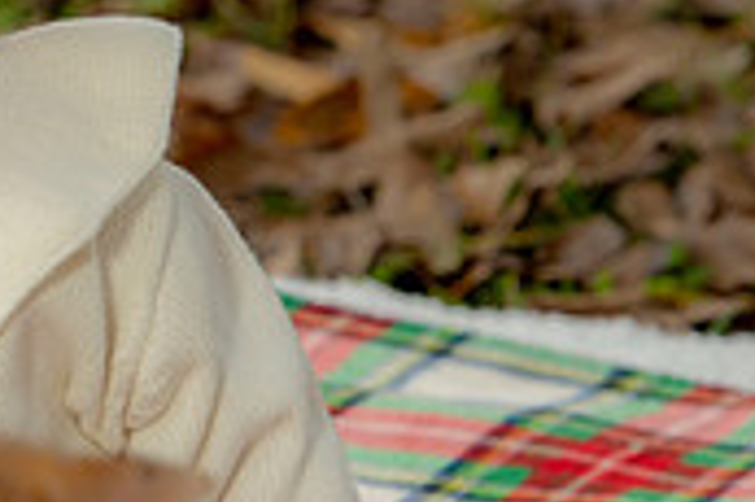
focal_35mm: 469
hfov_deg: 4.4
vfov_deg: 2.9
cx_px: -87
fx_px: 9826
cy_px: 166
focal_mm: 140
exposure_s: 1/200
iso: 160
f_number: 6.3
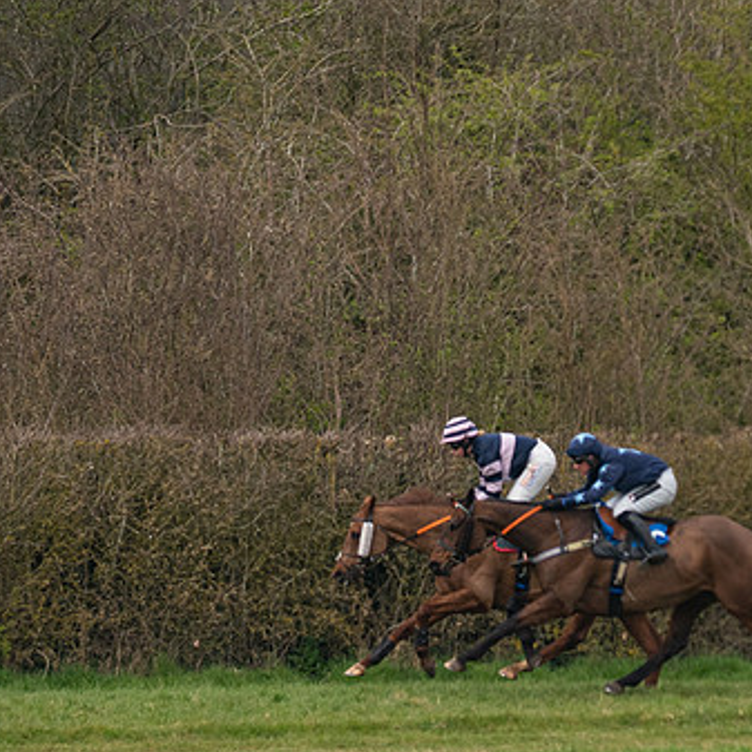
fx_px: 33131
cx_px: 589
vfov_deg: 1.3
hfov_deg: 1.3
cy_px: 580
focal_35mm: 1348
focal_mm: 400
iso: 400
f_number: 5
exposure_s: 1/3200
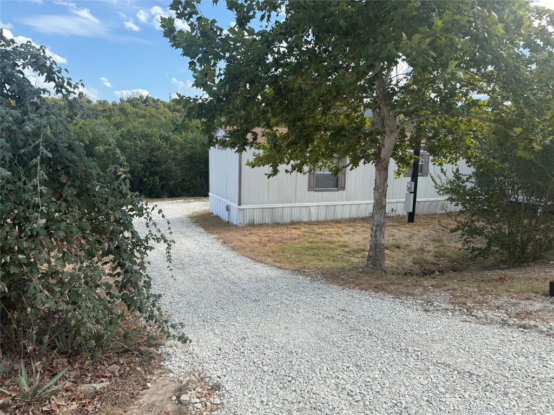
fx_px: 384
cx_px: 277
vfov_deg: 56.8
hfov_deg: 71.6
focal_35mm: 24
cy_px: 208
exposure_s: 1/2232
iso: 80
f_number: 1.78
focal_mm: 6.76
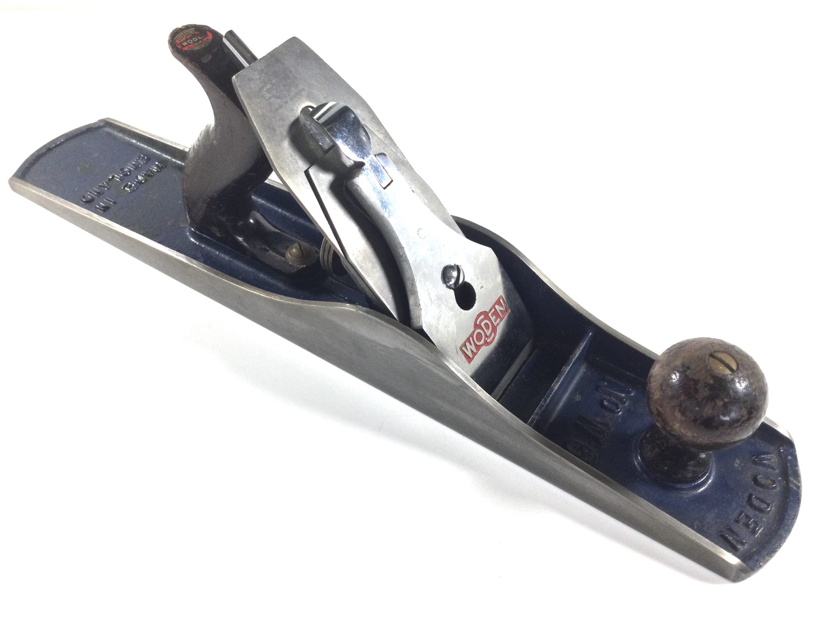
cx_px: 418
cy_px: 314
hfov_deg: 58.4
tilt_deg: -50.0
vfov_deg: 45.4
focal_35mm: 31
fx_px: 750
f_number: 2.4
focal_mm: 3.3
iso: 40
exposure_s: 1/100
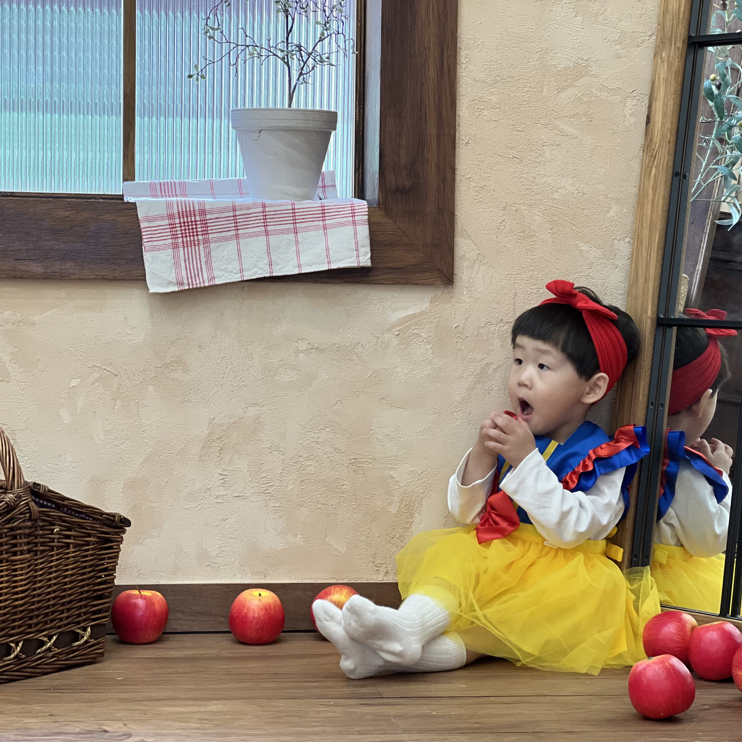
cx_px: 407
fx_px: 2207
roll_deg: -0.5
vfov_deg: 19.1
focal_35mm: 91
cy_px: 371
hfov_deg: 19.1
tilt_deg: -2.7
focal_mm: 9
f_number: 2.8
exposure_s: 1/120
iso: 250
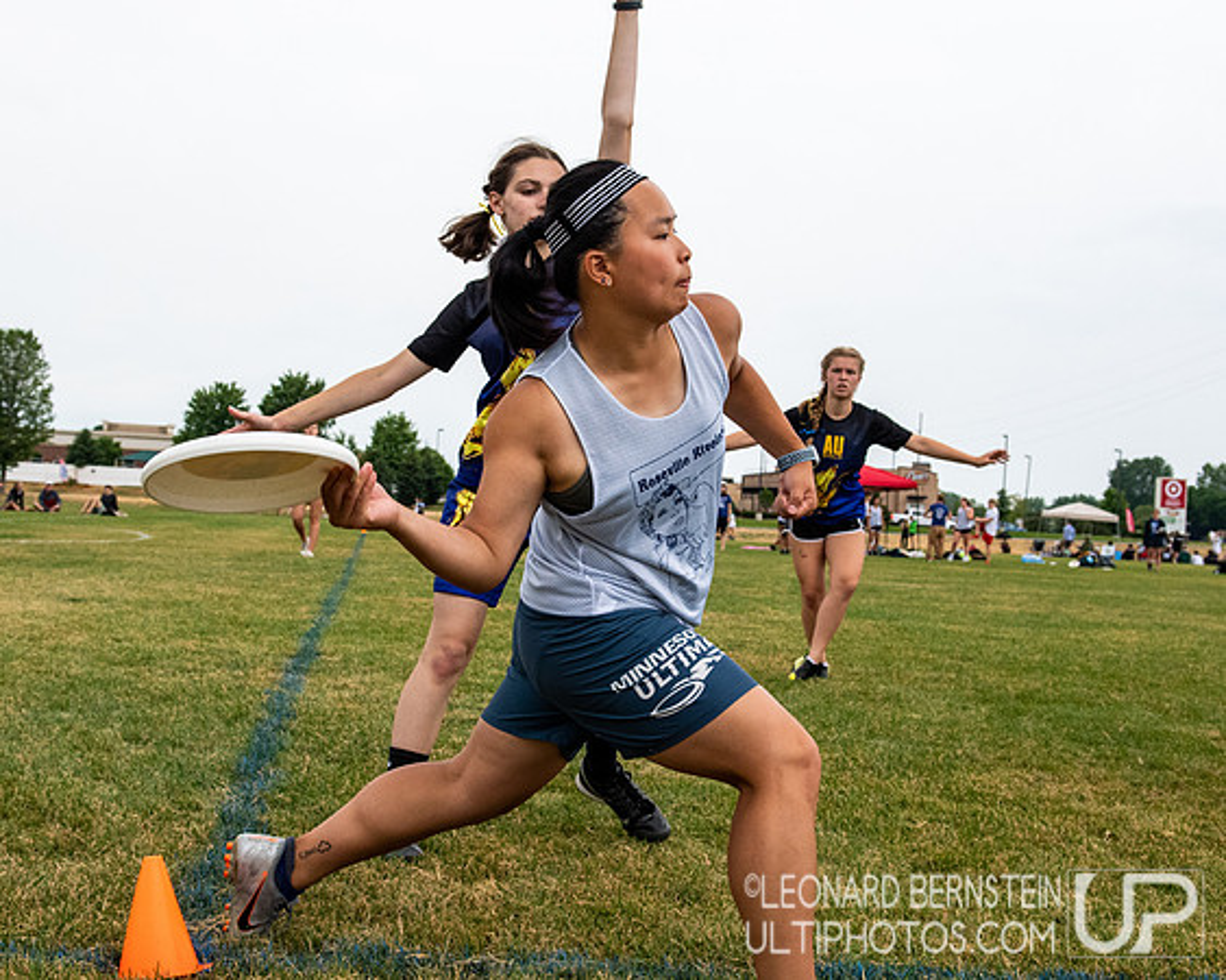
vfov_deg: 31.9
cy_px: 490
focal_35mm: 47
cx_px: 553
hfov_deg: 39.3
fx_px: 1716
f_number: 5.6
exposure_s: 1/1250
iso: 1600
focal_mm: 28
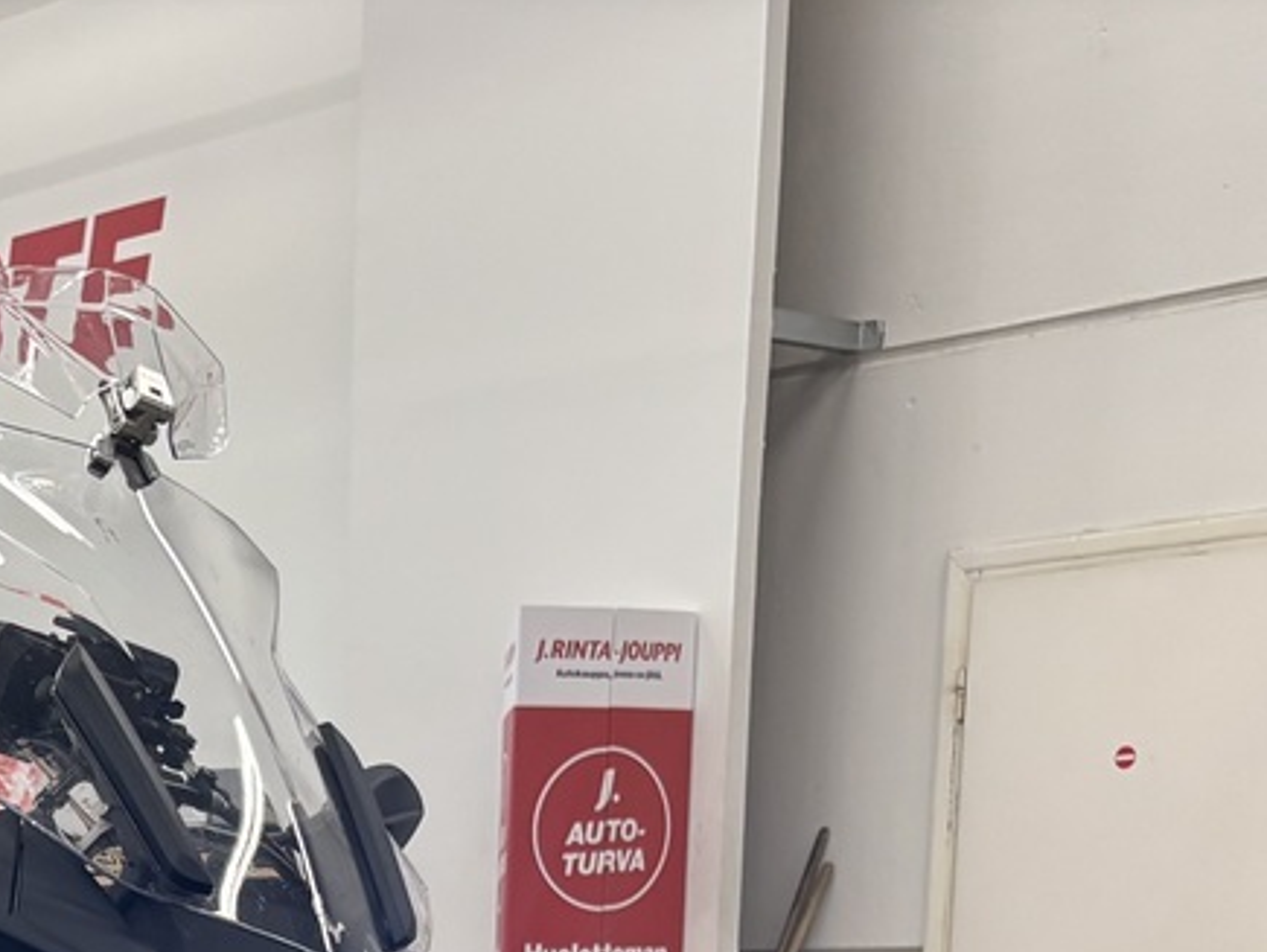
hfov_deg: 21.3
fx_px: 3150
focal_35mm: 86
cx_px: -221
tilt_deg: -11.1
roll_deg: +0.3
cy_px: 1560
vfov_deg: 15.4
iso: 125
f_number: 1.6
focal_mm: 5.96
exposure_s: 1/100
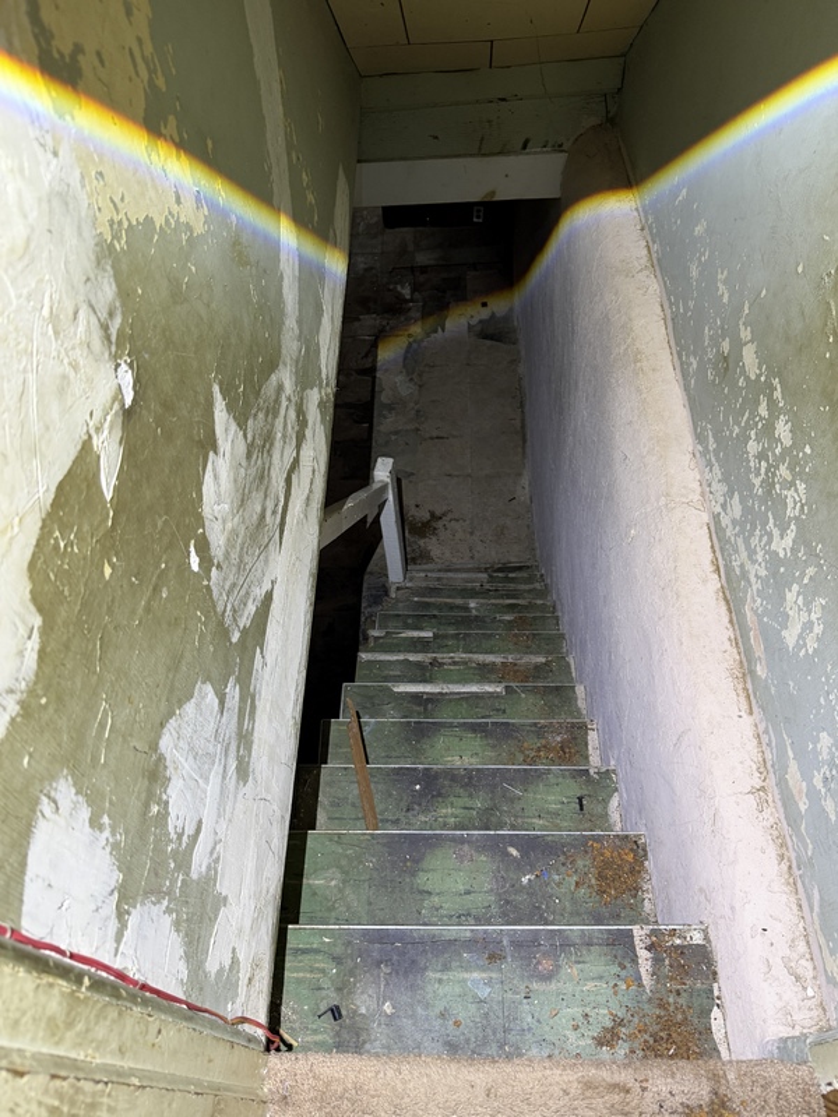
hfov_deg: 56.8
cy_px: 558
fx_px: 775
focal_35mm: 24
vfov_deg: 71.6
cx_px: 419
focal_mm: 6.76
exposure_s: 1/52
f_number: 1.78
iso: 250
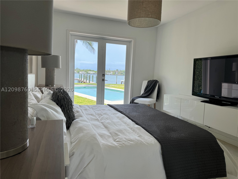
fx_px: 165
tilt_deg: -4.7
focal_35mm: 24
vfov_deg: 56.8
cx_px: 119
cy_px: 90
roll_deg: -2.6
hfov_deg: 71.6
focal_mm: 6.76
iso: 80
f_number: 1.78
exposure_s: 1/651
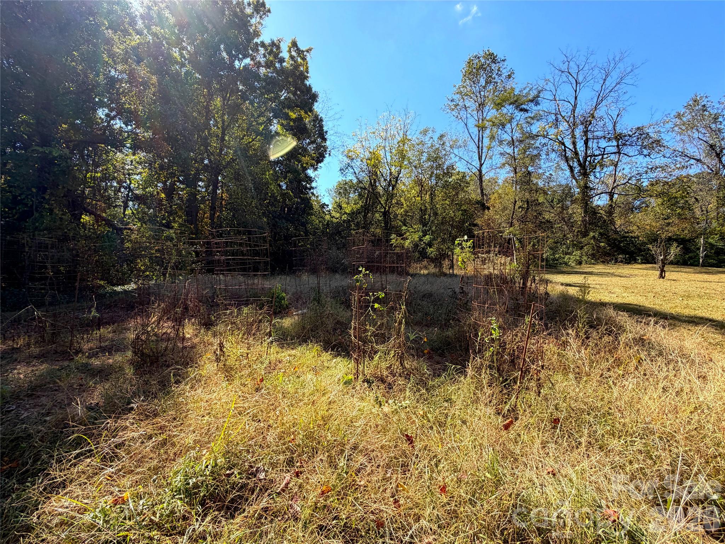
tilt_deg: +3.5
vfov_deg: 85.7
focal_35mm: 14
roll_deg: -3.2
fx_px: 293
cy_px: 272
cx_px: 362
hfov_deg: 102.1
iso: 40
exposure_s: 1/701
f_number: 2.2
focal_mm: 2.22
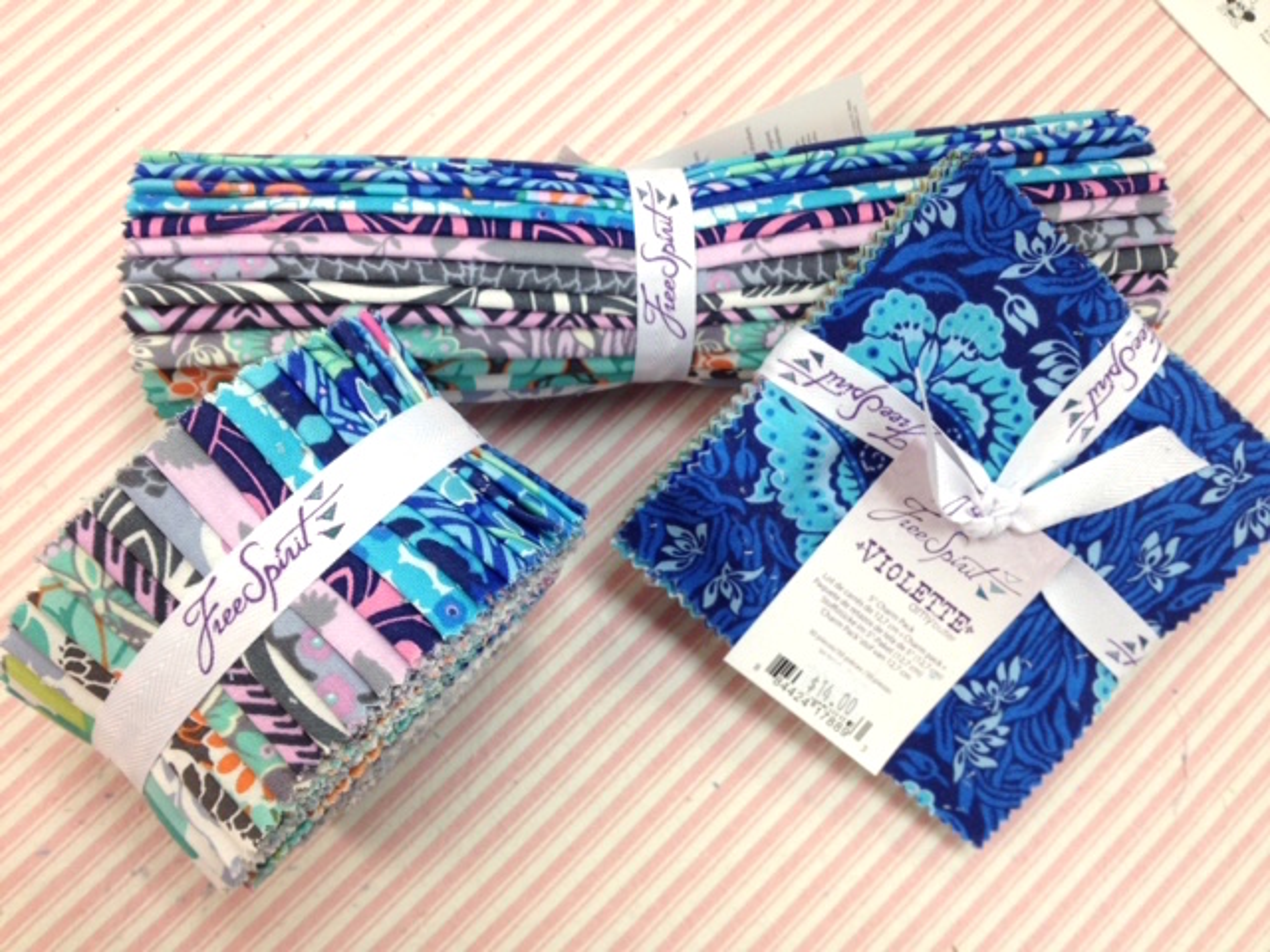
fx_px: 1284
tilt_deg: -80.2
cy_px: 476
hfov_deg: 52.6
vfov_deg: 40.7
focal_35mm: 35
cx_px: 635
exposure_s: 1/60
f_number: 2.4
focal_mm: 4.28
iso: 50
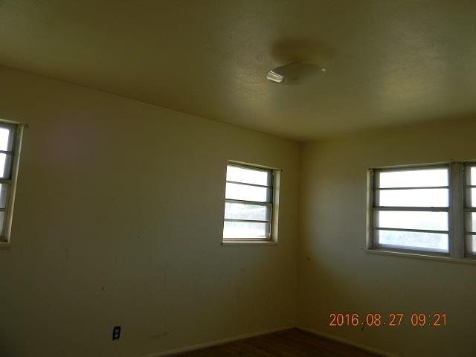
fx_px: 385
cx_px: 238
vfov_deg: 49.7
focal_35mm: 28
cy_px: 178
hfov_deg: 63.4
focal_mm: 5
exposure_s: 1/73.8
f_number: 3.5
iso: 80
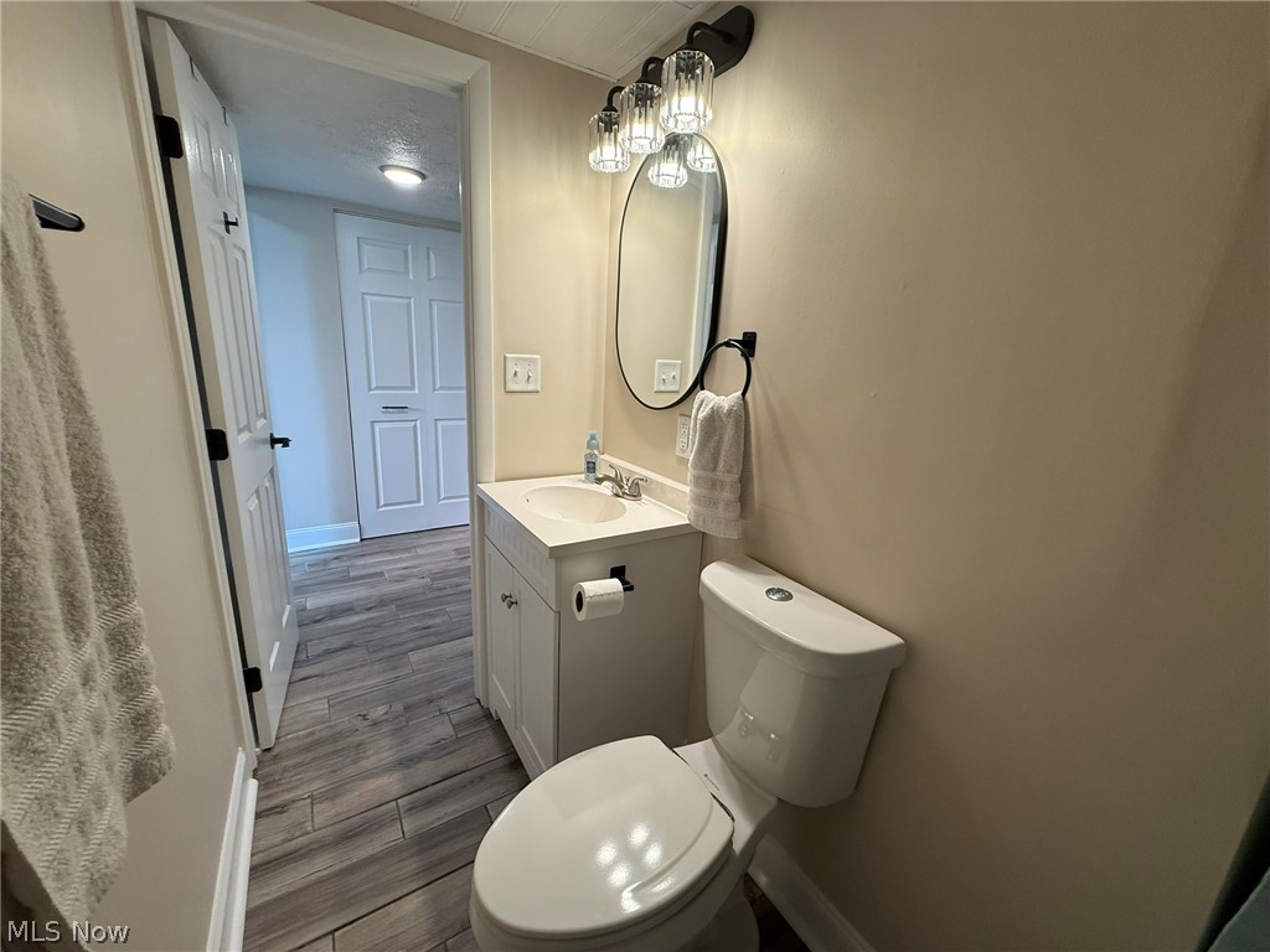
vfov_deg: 85.7
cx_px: 635
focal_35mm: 14
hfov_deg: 102.1
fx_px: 514
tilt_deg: -13.2
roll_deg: -3.8
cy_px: 476
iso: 160
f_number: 2.2
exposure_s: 1/120
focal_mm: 2.22
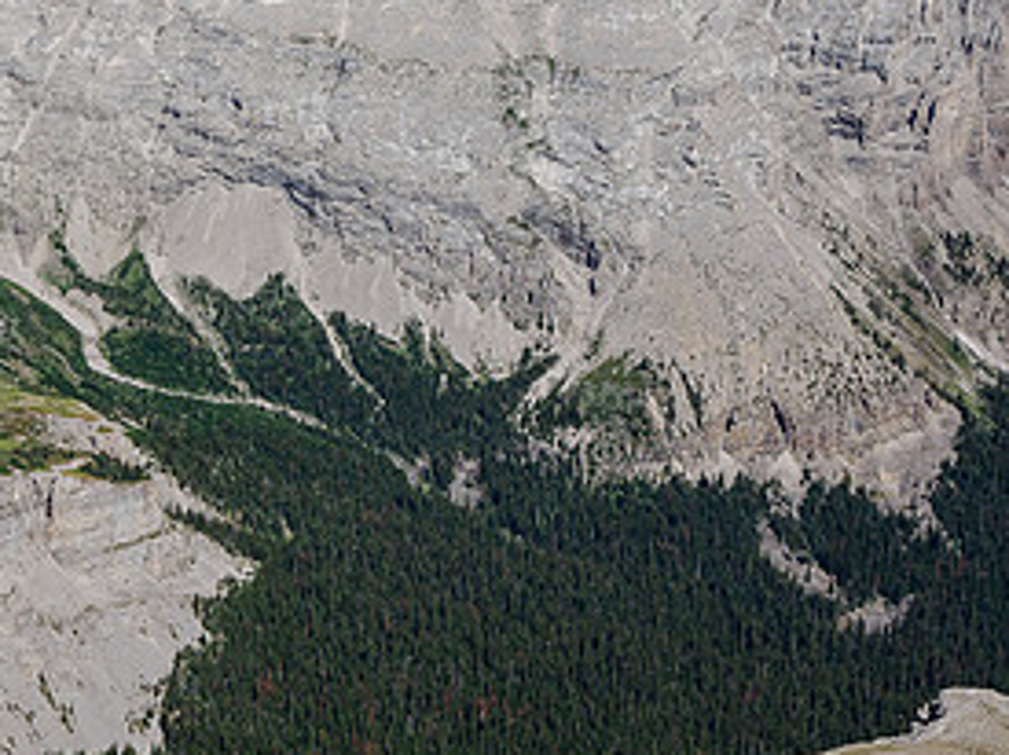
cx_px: 209
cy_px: 16
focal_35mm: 76
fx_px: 2214
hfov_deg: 25.3
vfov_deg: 18.9
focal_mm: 18
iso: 200
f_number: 8
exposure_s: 1/800
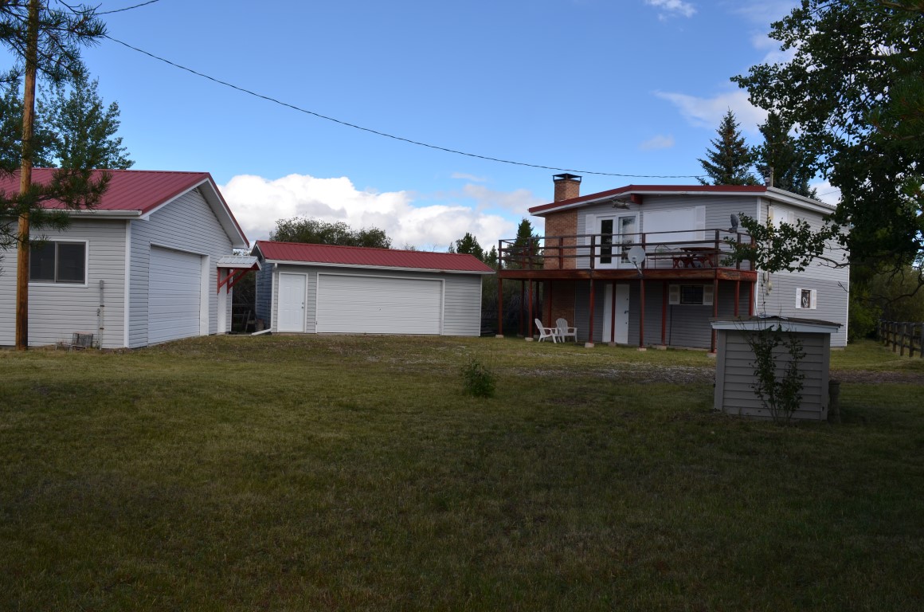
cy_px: 306
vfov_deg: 47.7
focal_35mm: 27
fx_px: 691
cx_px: 462
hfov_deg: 67.5
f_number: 9
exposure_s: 1/200
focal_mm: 18
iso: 100
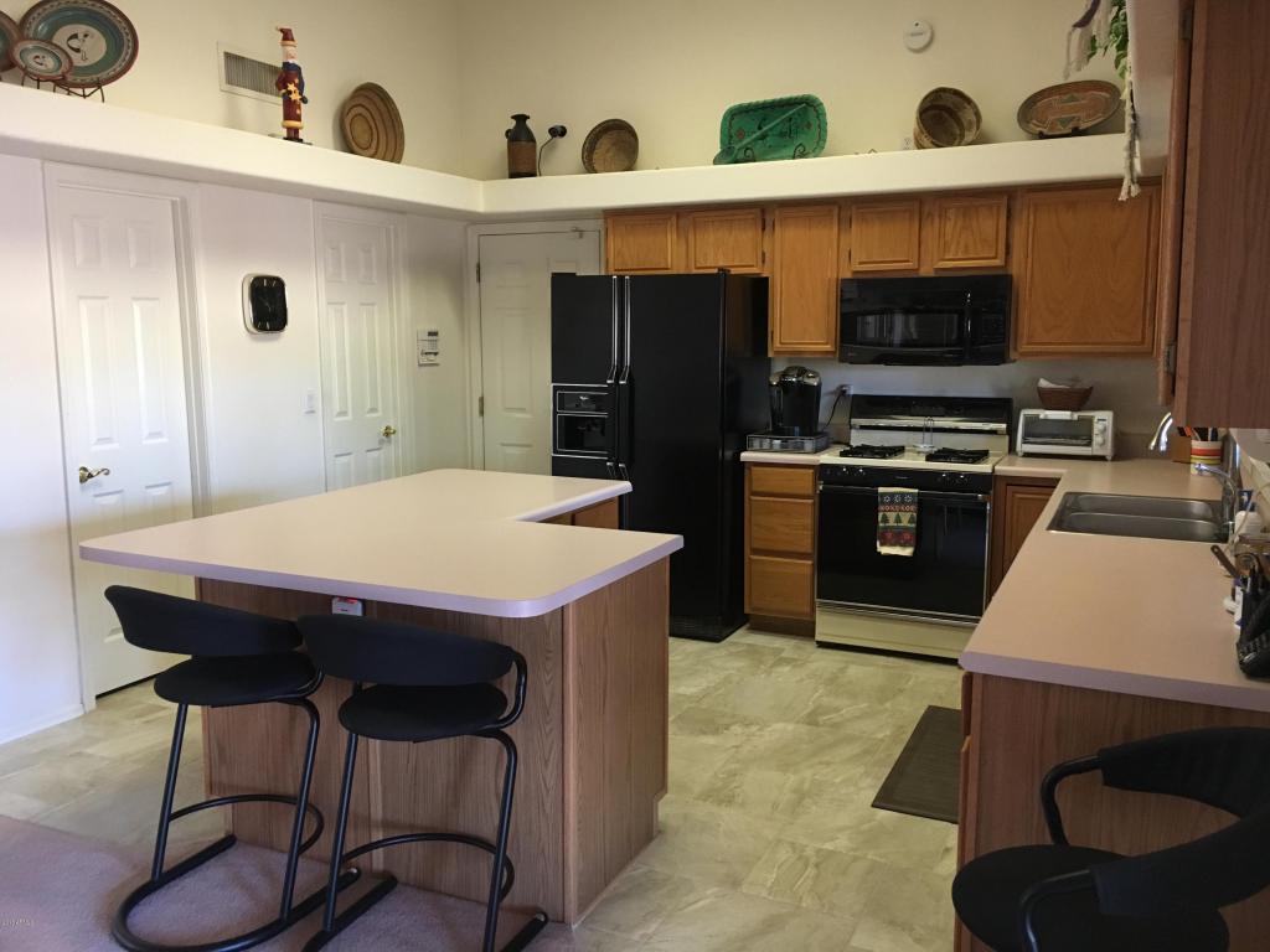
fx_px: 1064
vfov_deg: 48.2
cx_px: 635
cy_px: 476
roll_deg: +0.6
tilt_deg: -8.6
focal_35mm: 29
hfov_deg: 61.7
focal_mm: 4.15
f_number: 2.2
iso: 125
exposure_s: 1/30
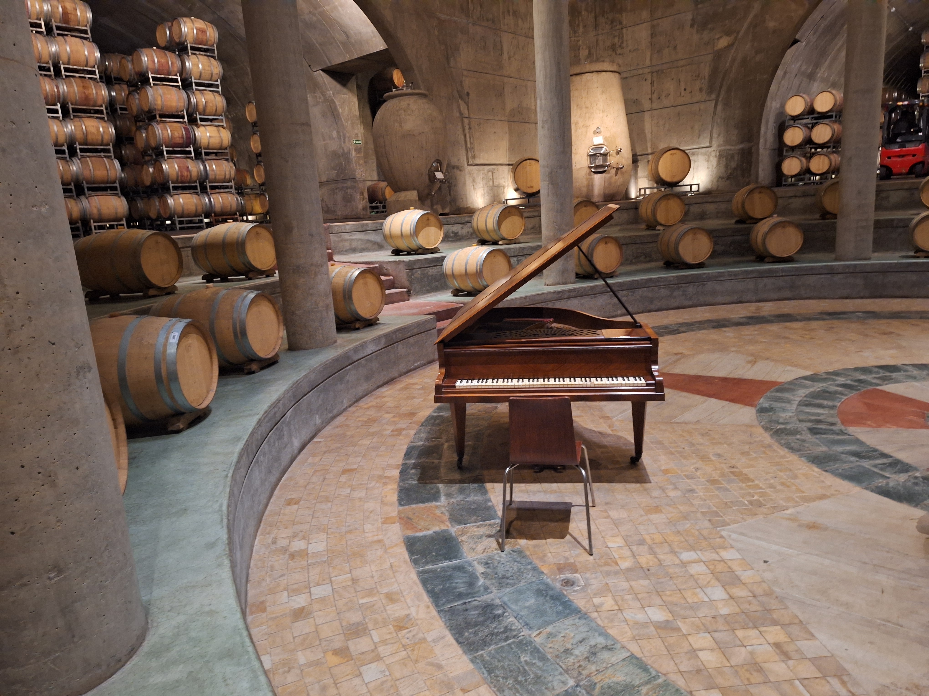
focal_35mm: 23
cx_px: 464
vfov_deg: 58.9
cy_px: 348
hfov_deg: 73.9
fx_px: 617
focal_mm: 5.54
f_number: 1.8
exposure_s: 1/20
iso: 640
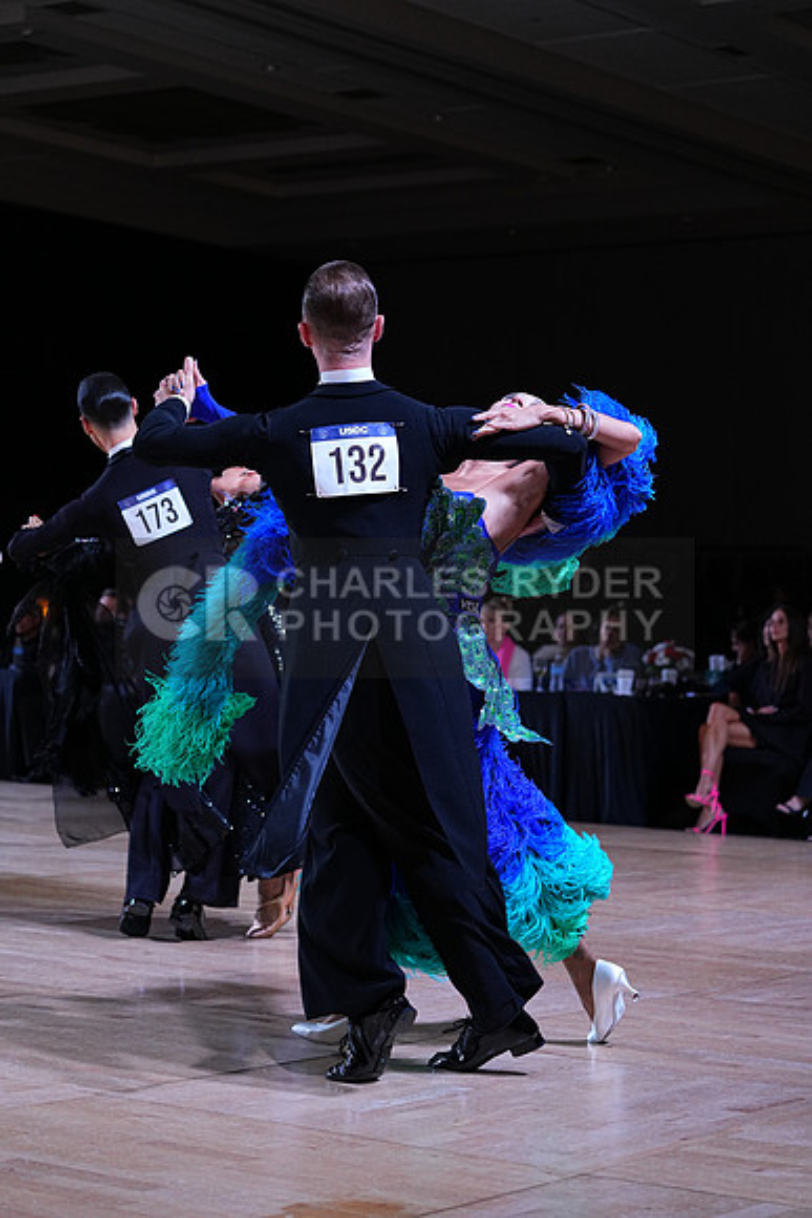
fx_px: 2570
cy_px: 609
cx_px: 406
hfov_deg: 18.0
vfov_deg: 26.6
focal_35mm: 76
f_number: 4
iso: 1250
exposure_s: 1/500
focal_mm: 76
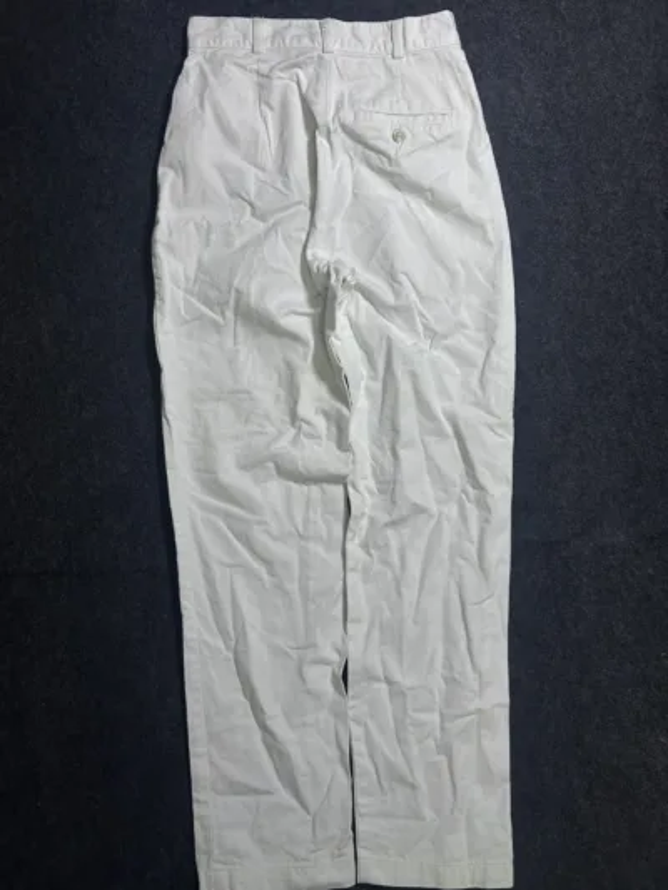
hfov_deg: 53.1
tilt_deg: -60.4
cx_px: 334
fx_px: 669
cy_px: 445
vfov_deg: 67.3
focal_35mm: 26
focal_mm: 5.7
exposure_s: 1/100
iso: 80
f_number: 1.5
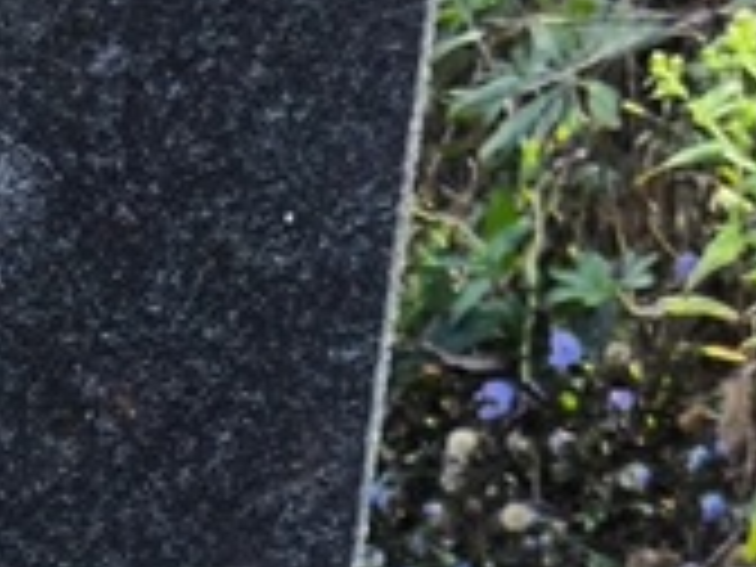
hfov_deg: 7.8
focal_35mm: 238
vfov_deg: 6.1
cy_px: 1210
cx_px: -947
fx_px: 5198
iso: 50
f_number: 1.7
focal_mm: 4.71
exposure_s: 1/211
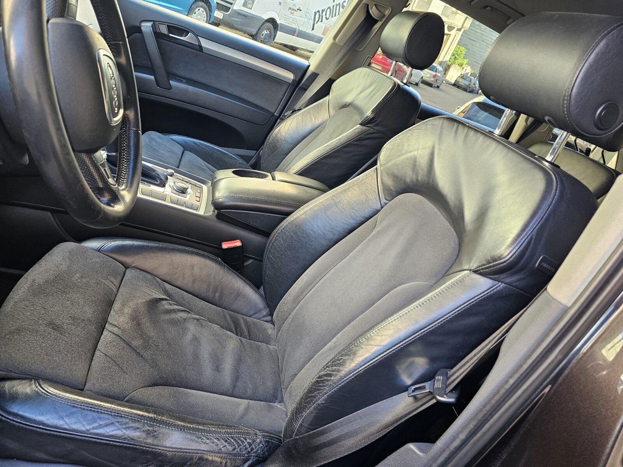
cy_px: 234
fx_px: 414
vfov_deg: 58.9
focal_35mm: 23
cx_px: 312
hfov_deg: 73.9
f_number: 1.7
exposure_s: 1/100
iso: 160
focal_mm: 6.3
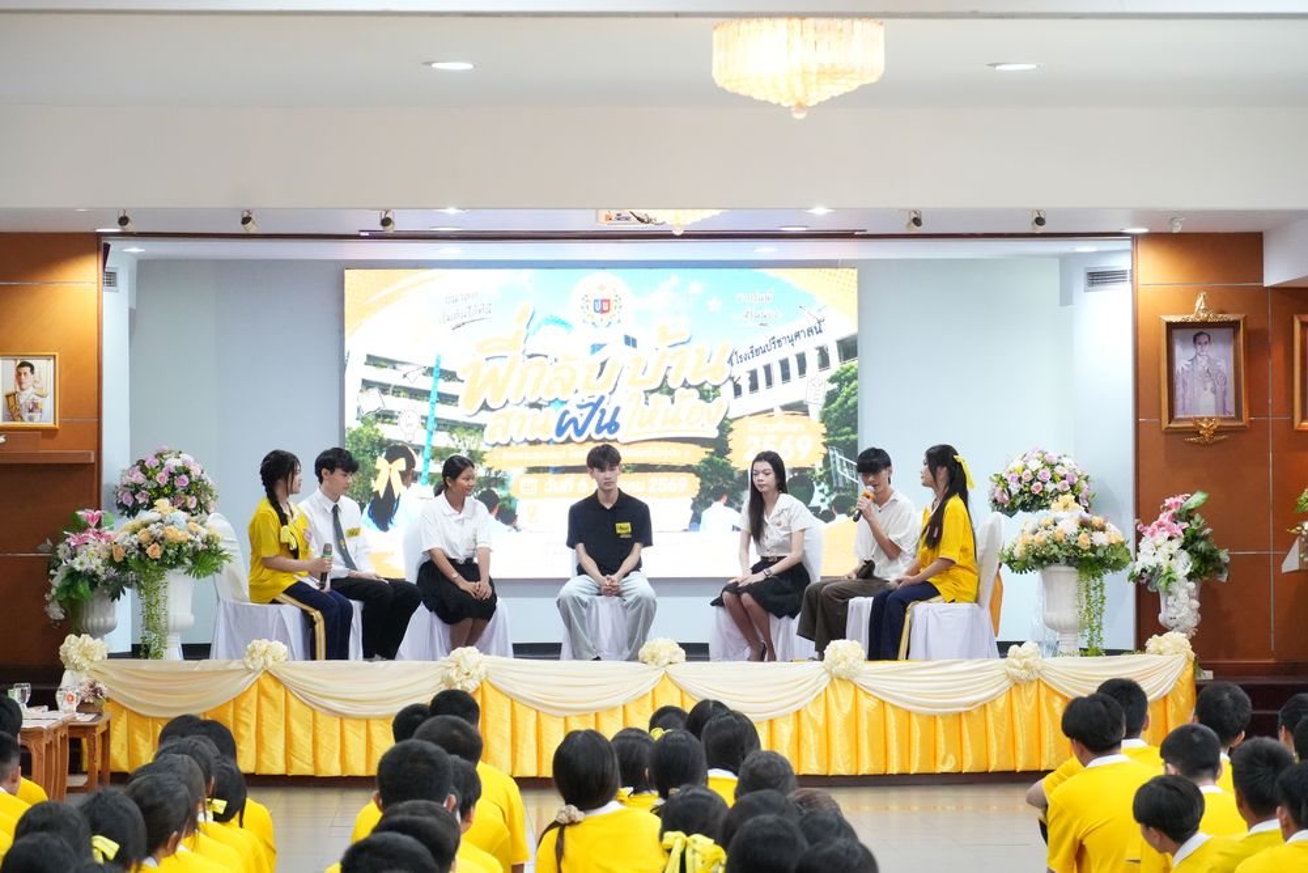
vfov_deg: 11.7
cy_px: 436
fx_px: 4251
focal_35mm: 117
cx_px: 654
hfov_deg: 17.5
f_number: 5.6
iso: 6400
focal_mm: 78
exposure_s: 1/125
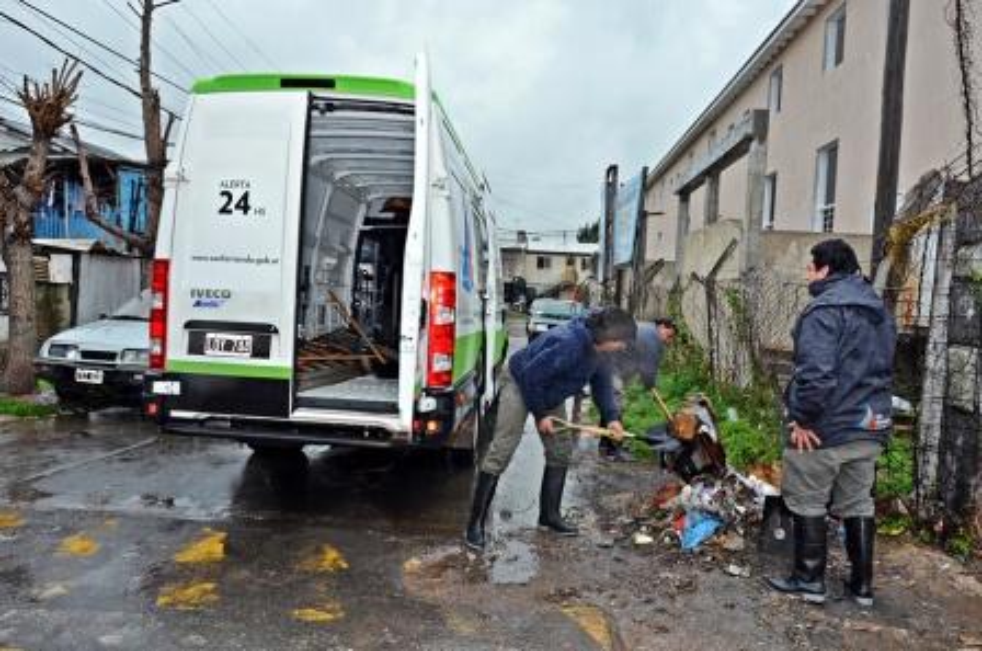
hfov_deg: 67.5
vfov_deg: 47.8
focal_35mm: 27
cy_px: 326
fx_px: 735
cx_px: 491
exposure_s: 1/60
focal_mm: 18
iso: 800
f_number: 7.1
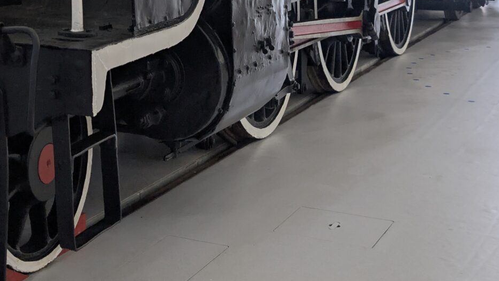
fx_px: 953
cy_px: -142
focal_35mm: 72
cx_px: 17
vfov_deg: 15.5
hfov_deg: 27.9
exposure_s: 1/193
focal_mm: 6.9
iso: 67
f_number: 1.68
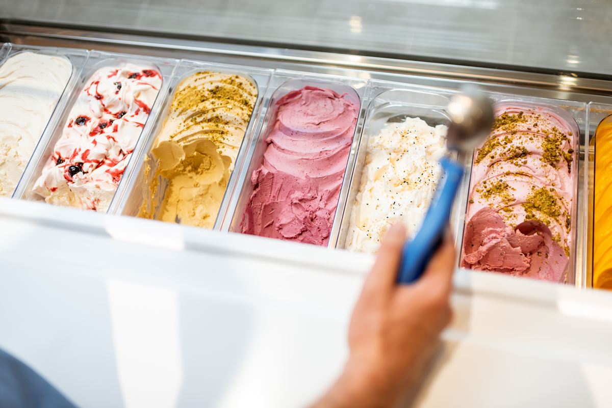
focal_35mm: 35
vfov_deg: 37.9
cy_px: 204
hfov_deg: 54.4
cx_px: 306
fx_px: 595
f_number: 2
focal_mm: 35
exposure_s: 1/200
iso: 250
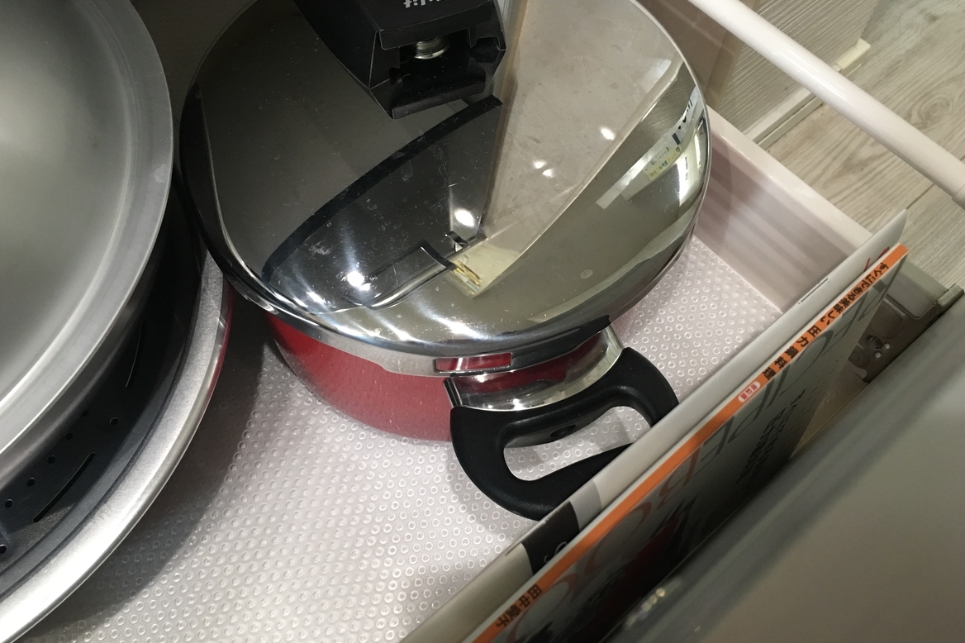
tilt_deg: -62.2
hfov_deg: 60.3
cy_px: 350
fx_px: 831
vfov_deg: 42.3
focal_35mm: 31
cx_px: 487
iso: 80
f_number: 2.2
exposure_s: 1/15
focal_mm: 4.15
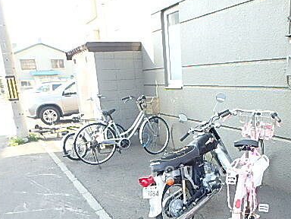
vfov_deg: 39.3
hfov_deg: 51.4
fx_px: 294
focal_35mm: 35
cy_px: 171
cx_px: 199
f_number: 3.5
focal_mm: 3.7
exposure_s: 1/60
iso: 125
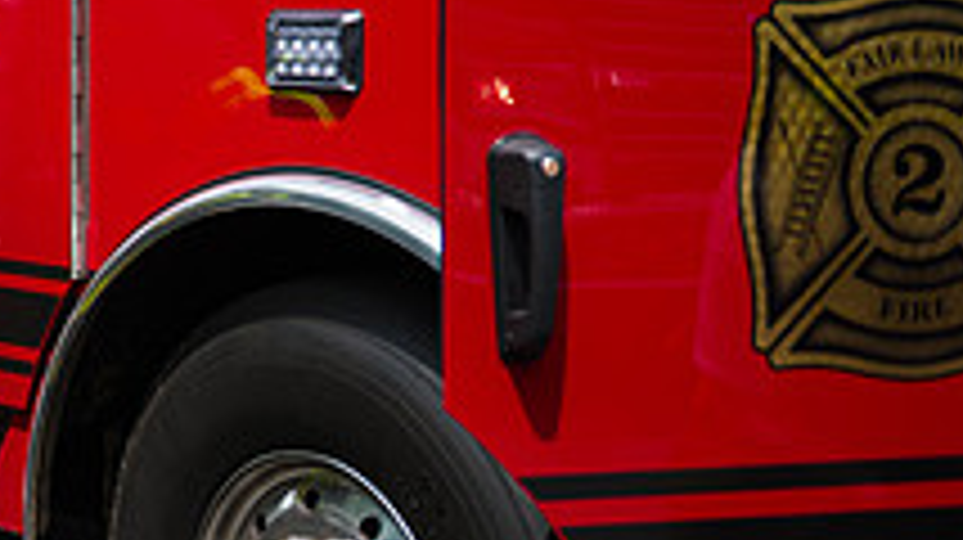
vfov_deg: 13.2
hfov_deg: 21.1
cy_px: 112
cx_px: -315
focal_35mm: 91
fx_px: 2322
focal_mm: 32
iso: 200
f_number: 3.2
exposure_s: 1/3200
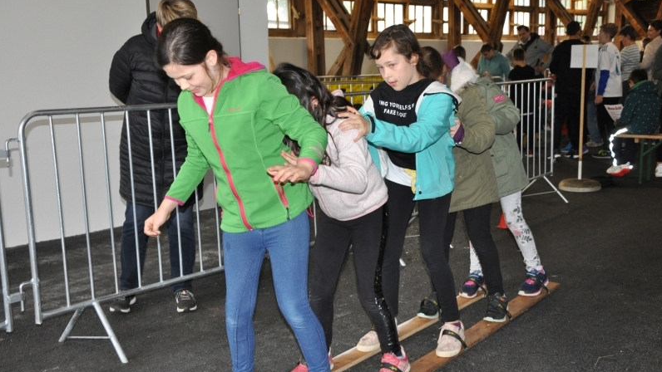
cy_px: 191
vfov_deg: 29.0
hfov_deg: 49.4
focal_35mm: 41
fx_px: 720
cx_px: 331
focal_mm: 26
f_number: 4
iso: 800
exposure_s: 1/60
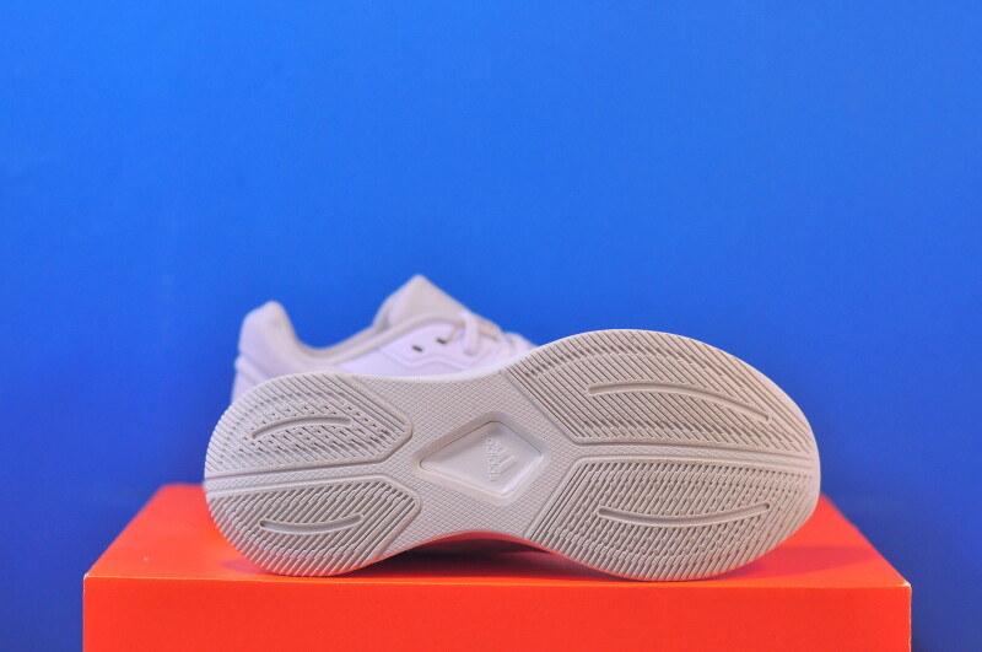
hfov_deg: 27.0
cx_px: 491
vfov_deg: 18.1
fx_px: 2043
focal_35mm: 75
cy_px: 326
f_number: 2.5
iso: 250
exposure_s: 1/320
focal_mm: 50
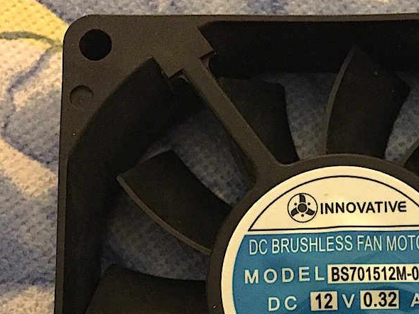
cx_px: 327
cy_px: 308
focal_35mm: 59
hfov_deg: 31.9
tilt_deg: -82.8
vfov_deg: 23.8
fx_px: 714
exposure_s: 1/15
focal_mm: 4.15
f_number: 2.2
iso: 800
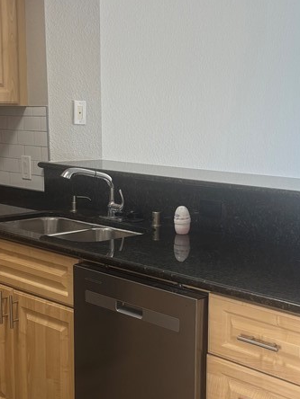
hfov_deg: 24.4
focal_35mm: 60
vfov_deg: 32.1
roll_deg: -0.5
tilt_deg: -11.2
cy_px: 235
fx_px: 693
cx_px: 164
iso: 40
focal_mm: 5.96
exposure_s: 1/120
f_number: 1.6
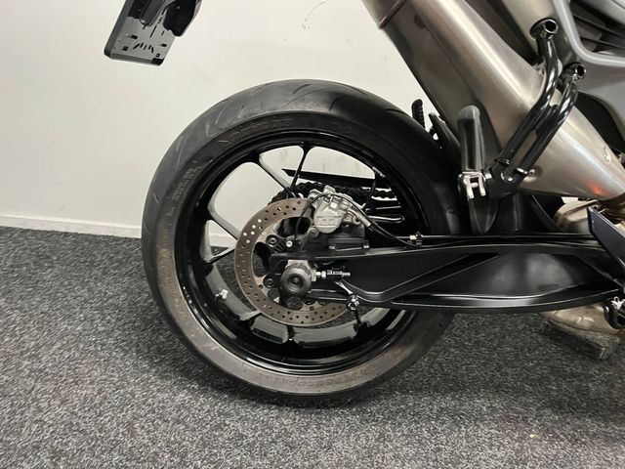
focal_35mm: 26
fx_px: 469
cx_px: 312
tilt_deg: -29.7
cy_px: 234
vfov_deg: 53.1
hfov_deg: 67.3
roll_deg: -6.7
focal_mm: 5.1
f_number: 1.6
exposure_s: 1/50
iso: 320
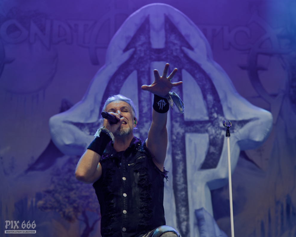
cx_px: 177
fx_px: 745
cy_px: 119
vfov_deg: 18.1
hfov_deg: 22.5
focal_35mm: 85
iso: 500
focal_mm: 75
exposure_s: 1/250
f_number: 3.5
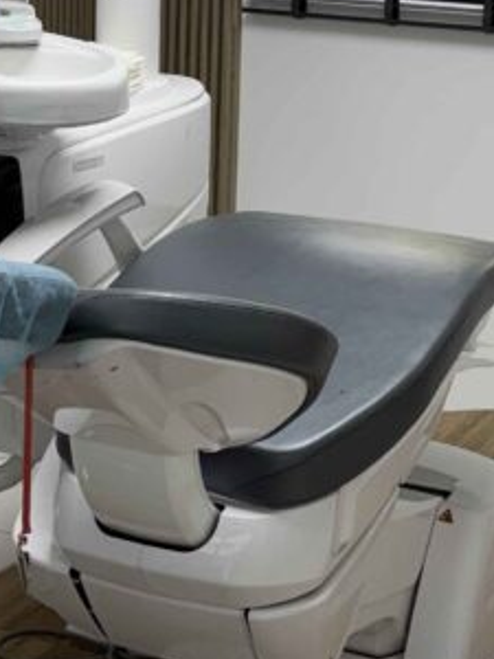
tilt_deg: -7.5
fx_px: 1560
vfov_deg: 23.2
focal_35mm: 82
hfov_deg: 17.9
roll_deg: -1.7
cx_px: 358
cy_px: 70
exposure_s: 1/100
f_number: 1.78
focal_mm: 6.76
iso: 64
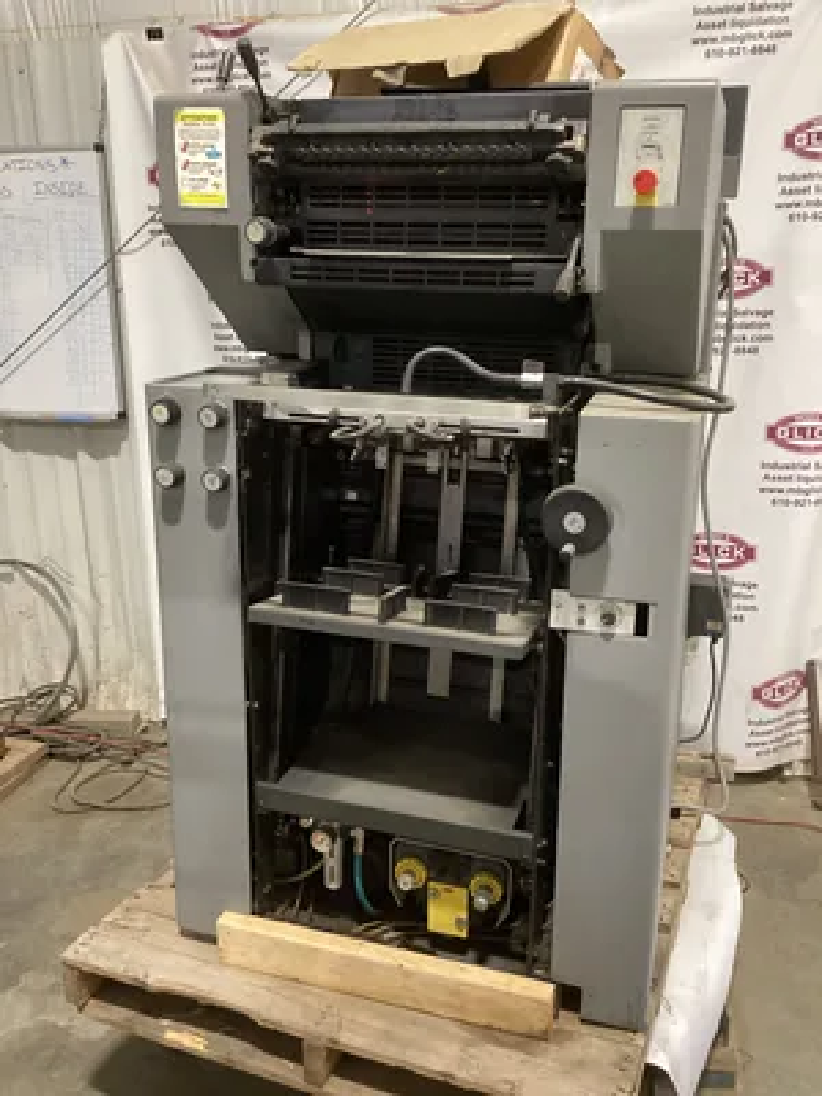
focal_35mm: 31
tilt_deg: -14.2
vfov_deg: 58.4
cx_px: 411
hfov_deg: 45.4
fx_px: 982
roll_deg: +2.3
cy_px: 548
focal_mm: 3.3
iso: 400
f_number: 2.4
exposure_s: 1/33
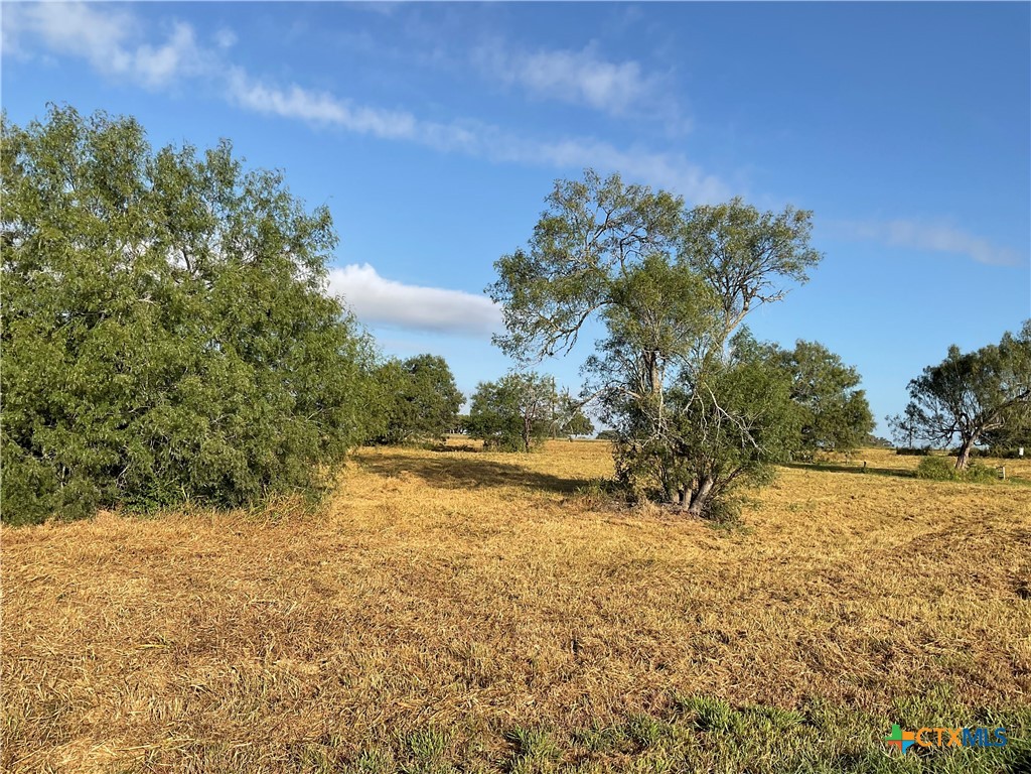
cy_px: 387
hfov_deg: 61.7
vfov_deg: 48.2
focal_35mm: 29
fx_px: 864
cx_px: 516
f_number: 1.8
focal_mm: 3
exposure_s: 1/1626
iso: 16
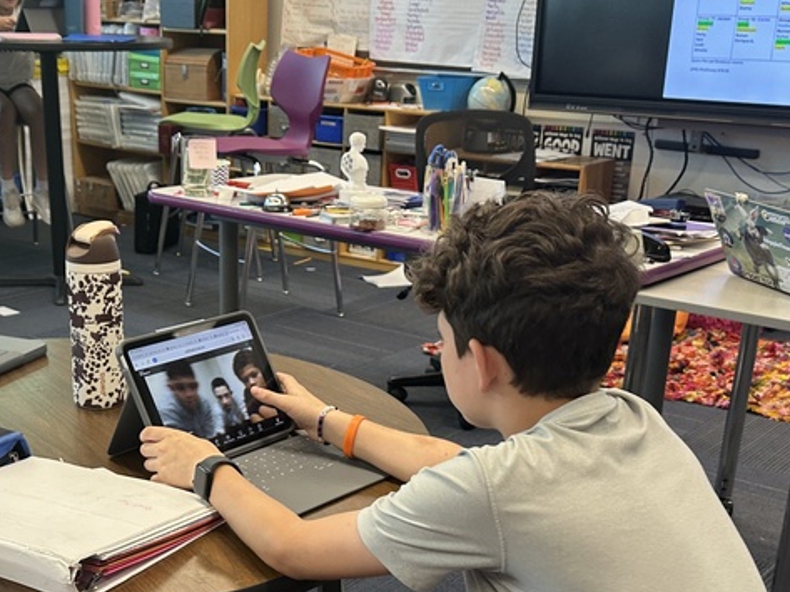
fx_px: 1186
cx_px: 284
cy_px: 480
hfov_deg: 36.6
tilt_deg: -25.0
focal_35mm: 52
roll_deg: -2.7
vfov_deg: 27.4
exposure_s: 1/60
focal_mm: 6.86
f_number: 1.78
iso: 125
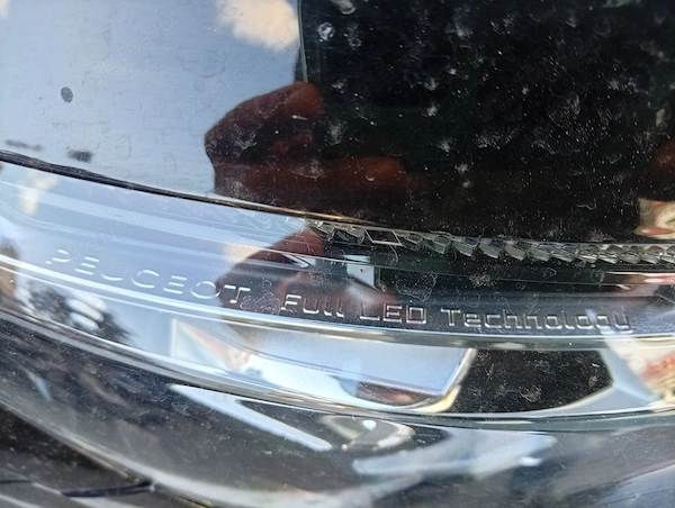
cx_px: 338
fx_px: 508
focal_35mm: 26
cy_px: 254
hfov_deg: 67.2
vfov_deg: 53.2
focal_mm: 4.15
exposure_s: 1/50
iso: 57
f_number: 1.8
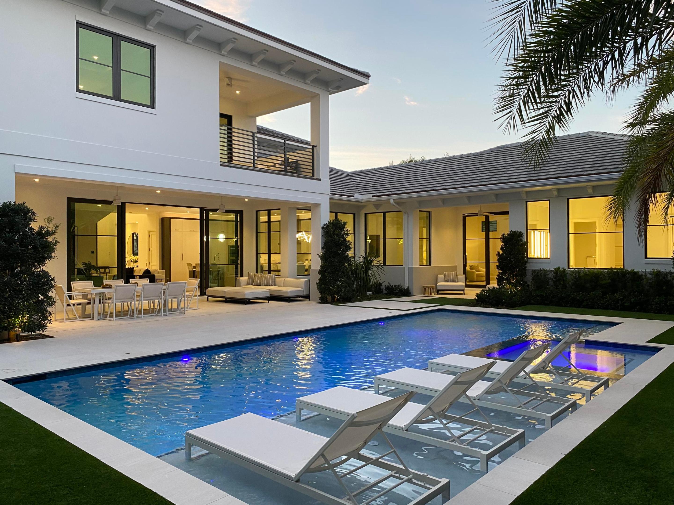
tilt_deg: +0.2
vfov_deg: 53.1
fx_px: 506
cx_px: 337
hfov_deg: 67.3
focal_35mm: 26
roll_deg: +0.7
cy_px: 252
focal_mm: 4.25
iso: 100
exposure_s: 1/60
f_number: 1.8
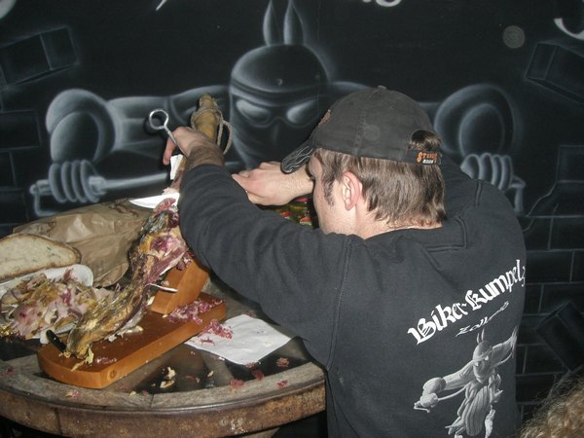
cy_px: 219
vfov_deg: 37.7
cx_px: 292
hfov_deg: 49.0
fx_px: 641
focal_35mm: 38
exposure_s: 1/60
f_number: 2.7
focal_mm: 6.2
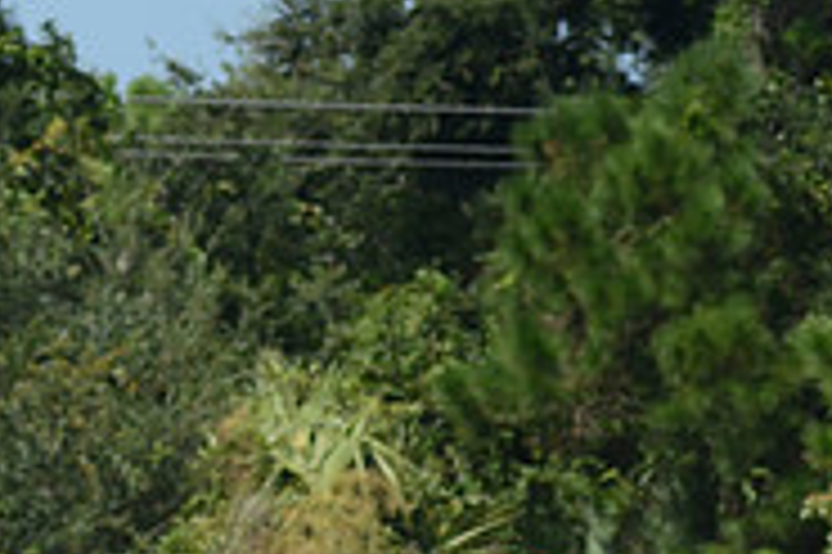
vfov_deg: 1.5
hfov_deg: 2.2
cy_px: 824
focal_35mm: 939
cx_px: -247
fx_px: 21682
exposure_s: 1/1000
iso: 400
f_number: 9
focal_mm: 200
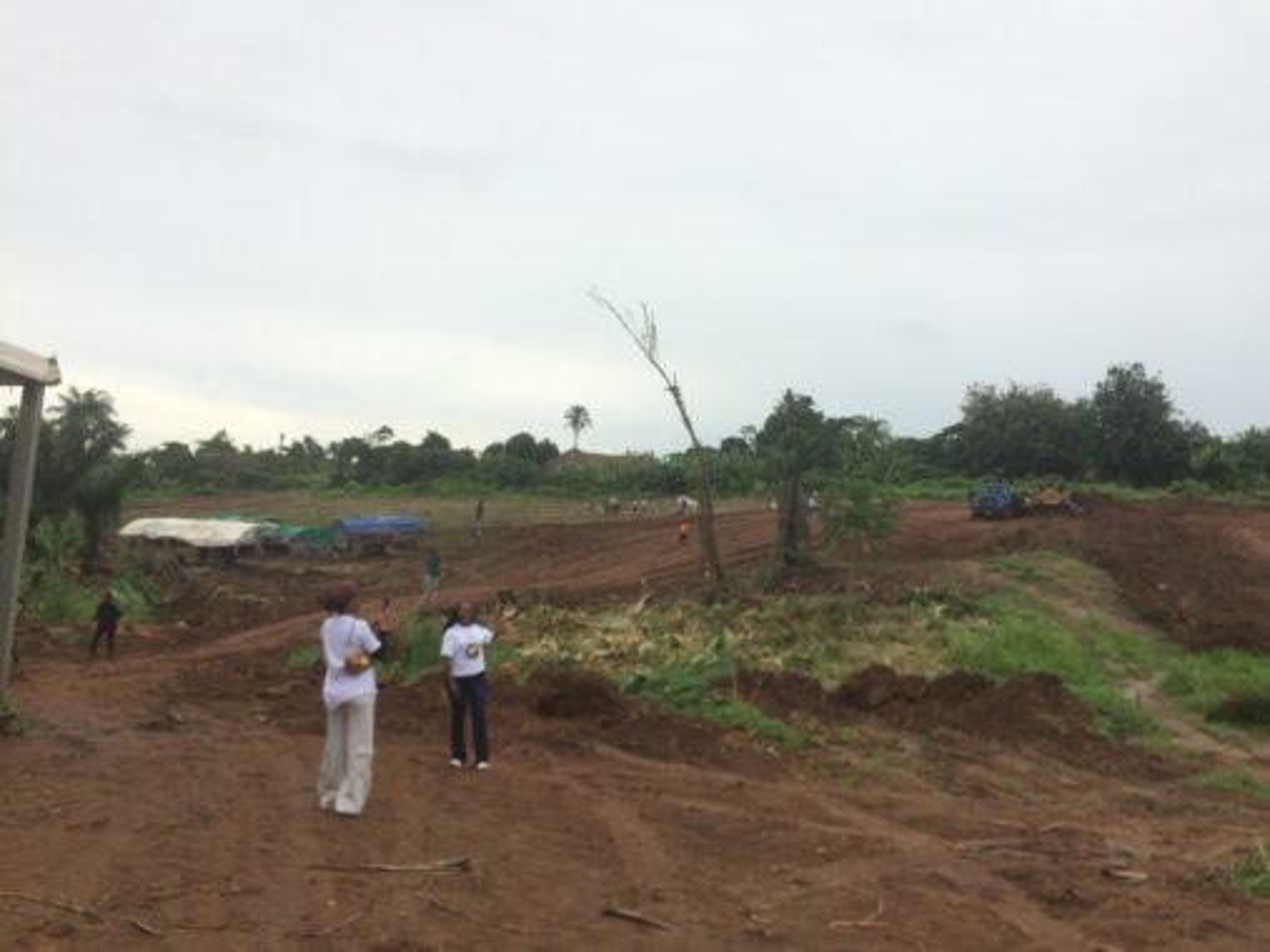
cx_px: 635
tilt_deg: -1.5
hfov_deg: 61.7
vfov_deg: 48.2
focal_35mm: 29
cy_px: 476
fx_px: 1064
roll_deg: -2.0
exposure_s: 1/1109
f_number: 2.2
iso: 32
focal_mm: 4.15
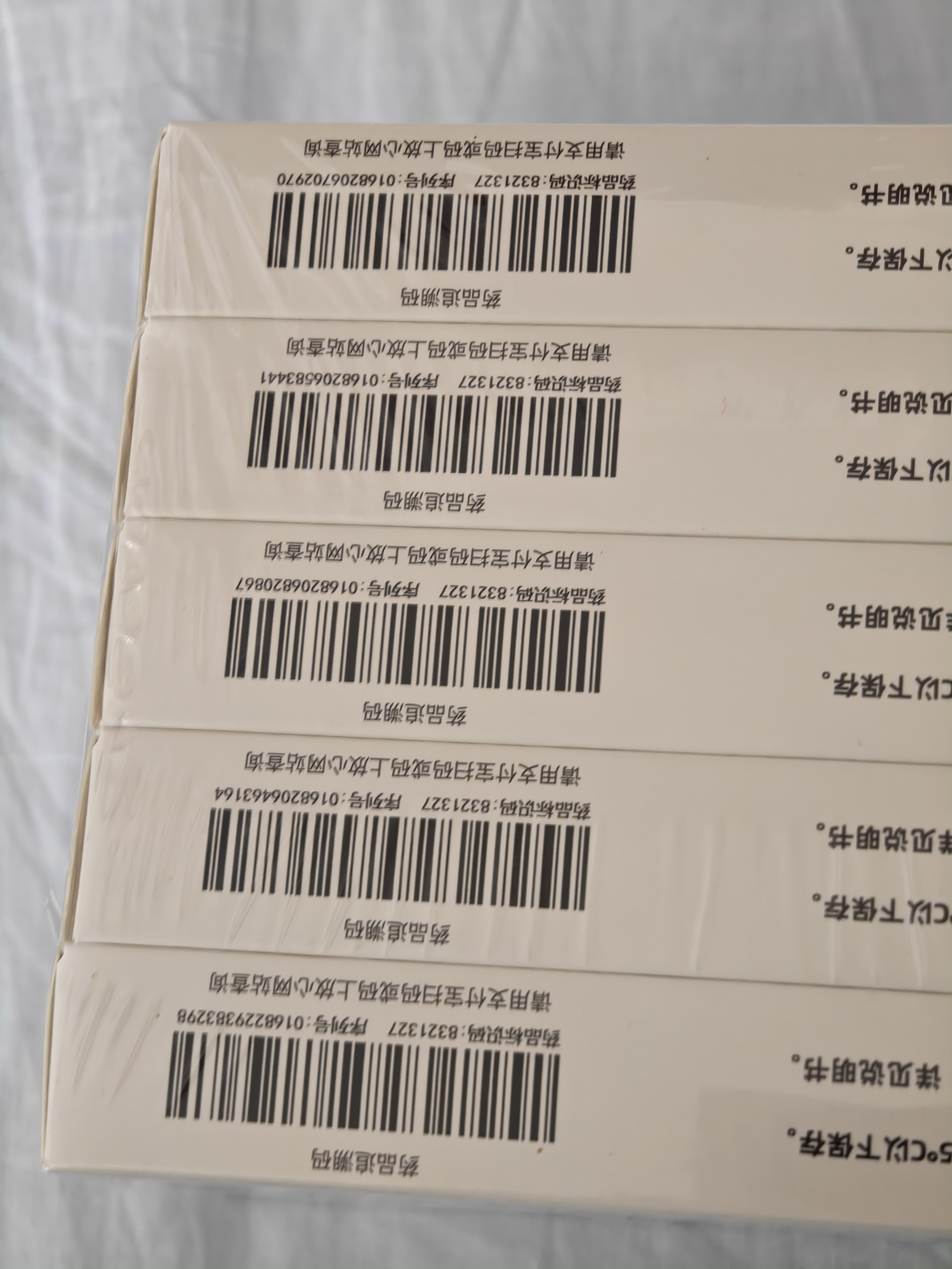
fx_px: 2640
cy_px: 634
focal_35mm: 72
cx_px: 476
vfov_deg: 27.0
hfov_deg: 20.4
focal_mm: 13.3
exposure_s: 1/25
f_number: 2.5
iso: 1250
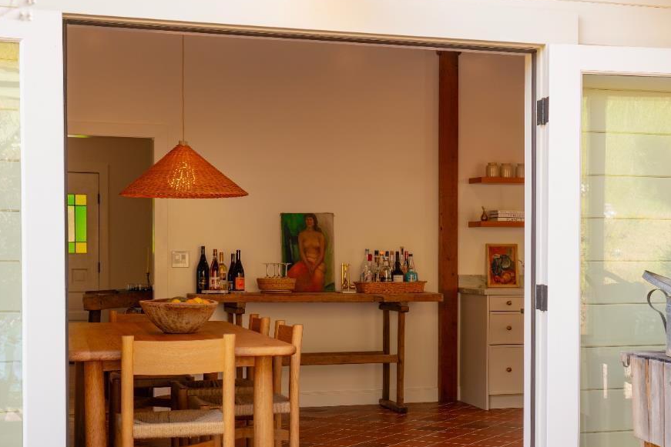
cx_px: 449
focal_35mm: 62
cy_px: 276
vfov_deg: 21.9
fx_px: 1156
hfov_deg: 32.1
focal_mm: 36
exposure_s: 1/8
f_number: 11
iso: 100
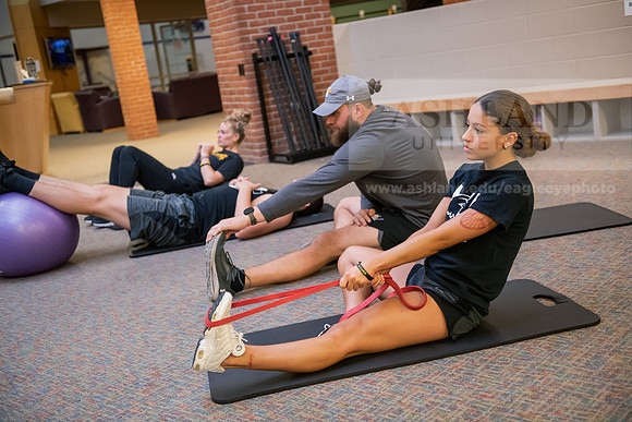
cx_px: 316
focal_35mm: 45
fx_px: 790
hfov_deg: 43.6
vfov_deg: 29.9
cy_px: 211
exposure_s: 1/160
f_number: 2.8
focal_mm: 45
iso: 1600
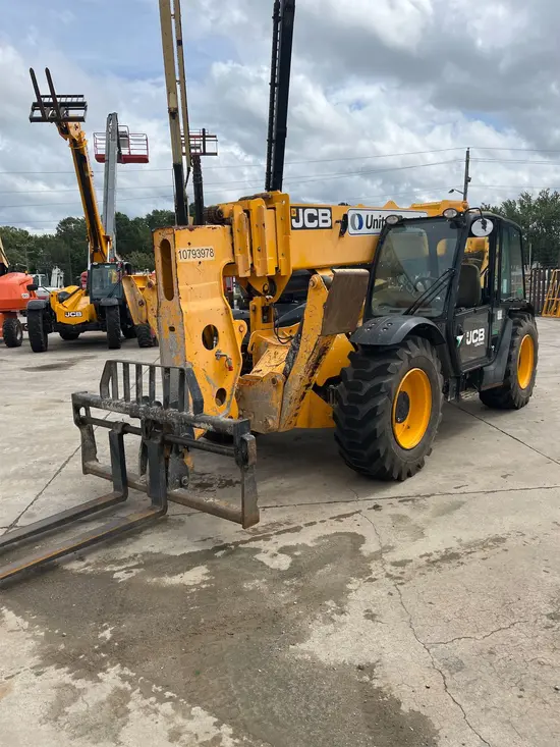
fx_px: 561
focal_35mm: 26
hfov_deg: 53.1
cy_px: 374
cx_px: 280
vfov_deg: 67.3
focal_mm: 5.1
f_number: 1.6
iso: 50
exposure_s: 1/4651
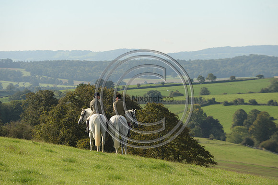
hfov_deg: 10.3
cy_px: 92
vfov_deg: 6.9
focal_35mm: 200
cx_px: 139
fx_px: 1544
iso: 450
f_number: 5
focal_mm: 200
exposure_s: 1/1250
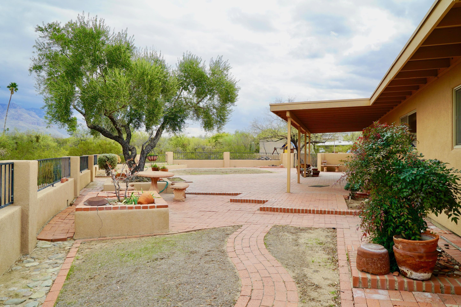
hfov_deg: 71.5
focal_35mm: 25
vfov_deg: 51.3
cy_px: 148
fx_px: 320
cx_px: 237
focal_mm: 24
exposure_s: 1/80
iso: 100
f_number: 10
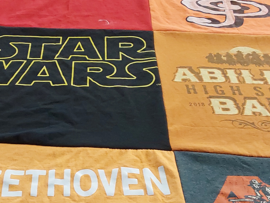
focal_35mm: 69
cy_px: 101
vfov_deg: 21.3
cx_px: 74
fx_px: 538
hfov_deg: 27.8
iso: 200
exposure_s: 1/60
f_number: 1.9
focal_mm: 2.91
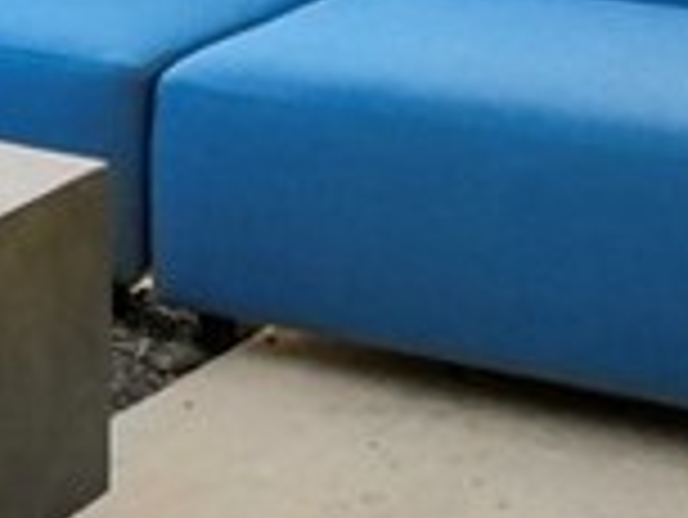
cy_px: -804
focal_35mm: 174
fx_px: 3461
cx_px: -544
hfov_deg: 10.7
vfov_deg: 7.8
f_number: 18
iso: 12800
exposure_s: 1/8
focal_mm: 27
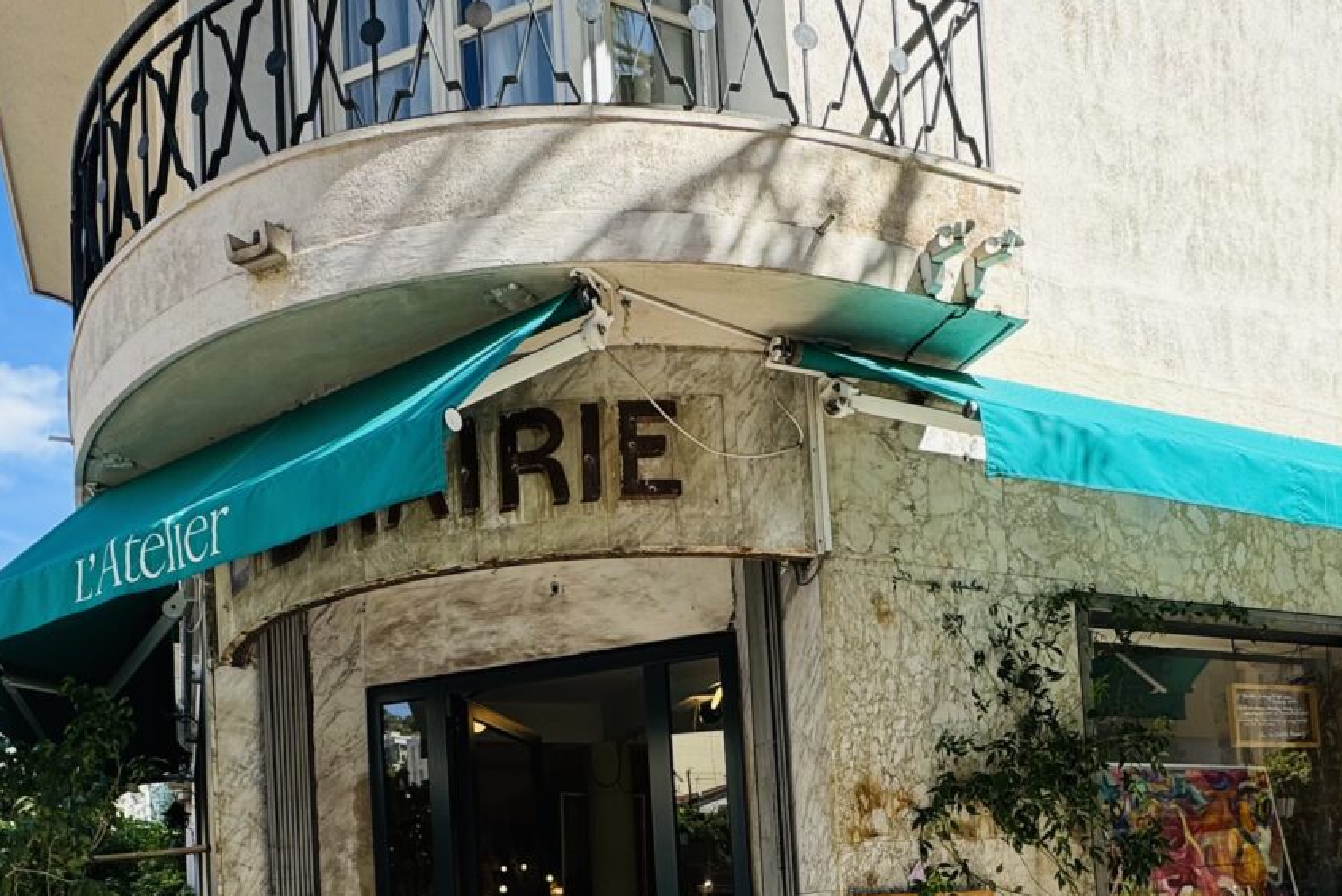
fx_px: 1156
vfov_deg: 38.0
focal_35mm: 31
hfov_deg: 60.2
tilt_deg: +5.0
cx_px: 734
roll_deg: +4.3
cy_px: 883
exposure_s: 1/397
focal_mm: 2.22
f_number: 2.2
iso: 40
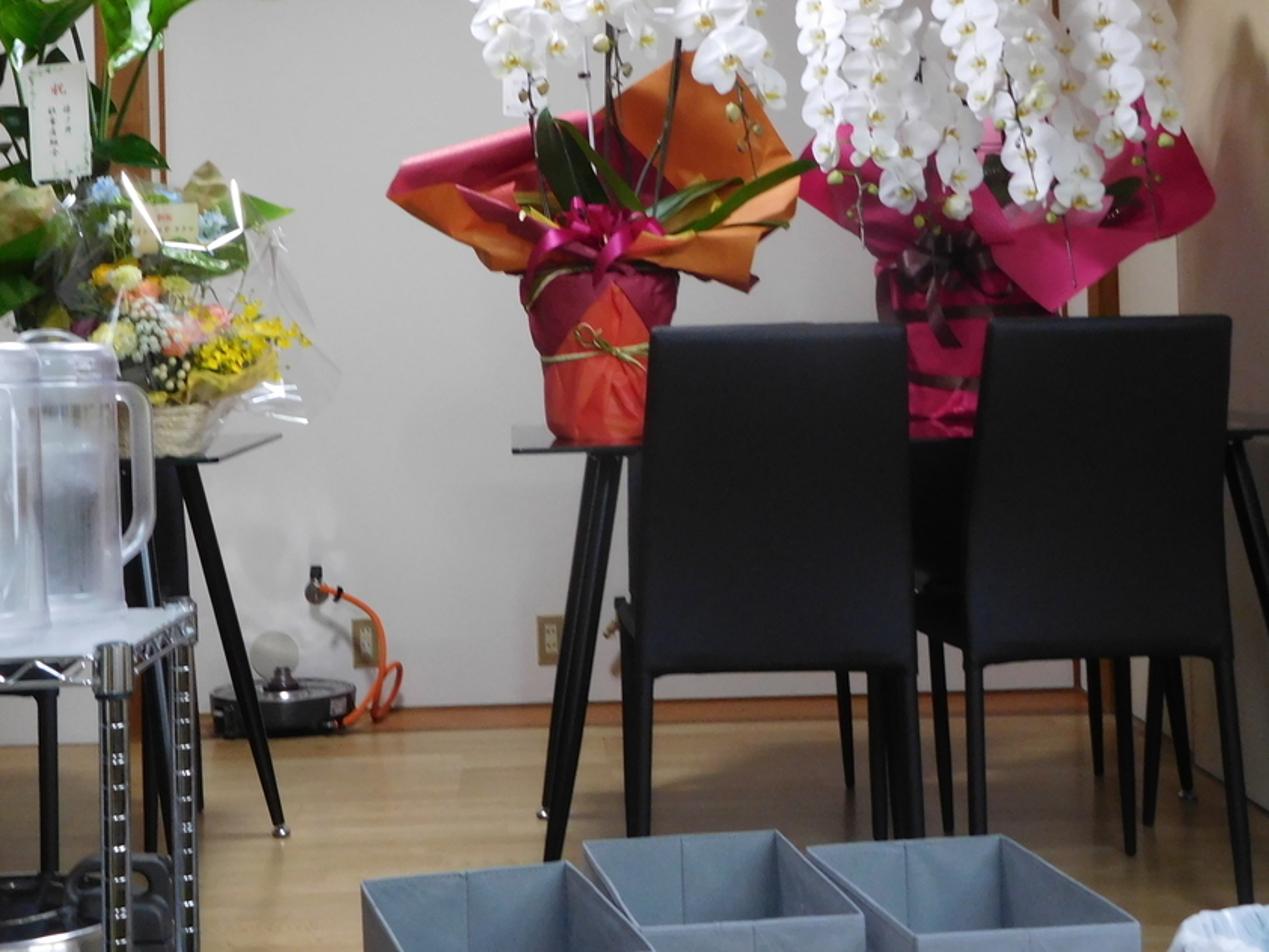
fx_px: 2090
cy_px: 282
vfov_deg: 25.5
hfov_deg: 33.7
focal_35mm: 57
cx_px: 544
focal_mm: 7.1
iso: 400
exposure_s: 1/30
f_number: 3.9
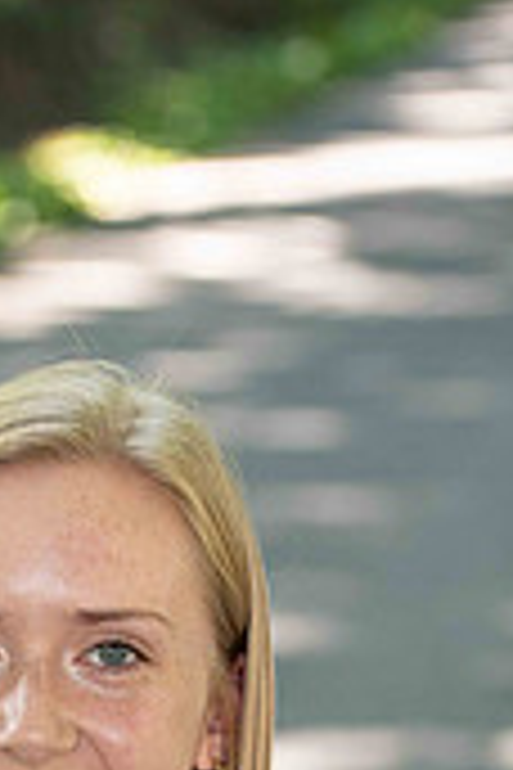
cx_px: -54
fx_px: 4788
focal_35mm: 224
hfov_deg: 6.1
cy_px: 1009
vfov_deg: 9.0
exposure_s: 1/200
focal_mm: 85
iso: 640
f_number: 3.5
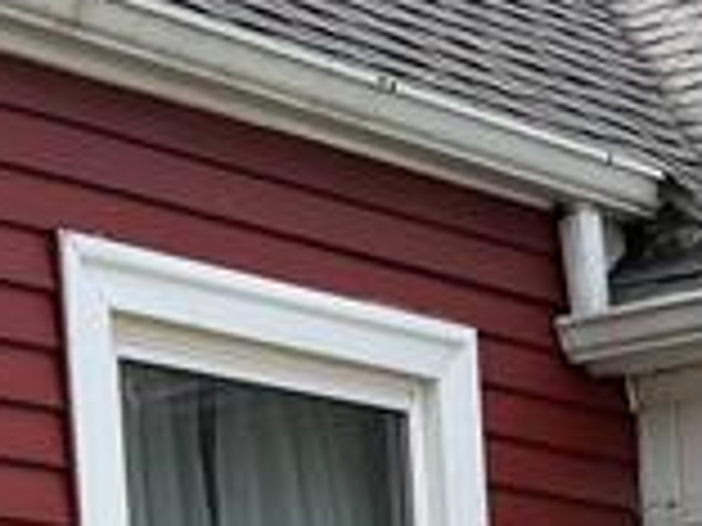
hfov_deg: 11.5
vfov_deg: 8.1
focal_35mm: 171
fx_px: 3468
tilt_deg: -3.0
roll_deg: +3.1
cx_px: 621
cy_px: 1191
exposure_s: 1/1404
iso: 50
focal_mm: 5.1
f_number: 1.6
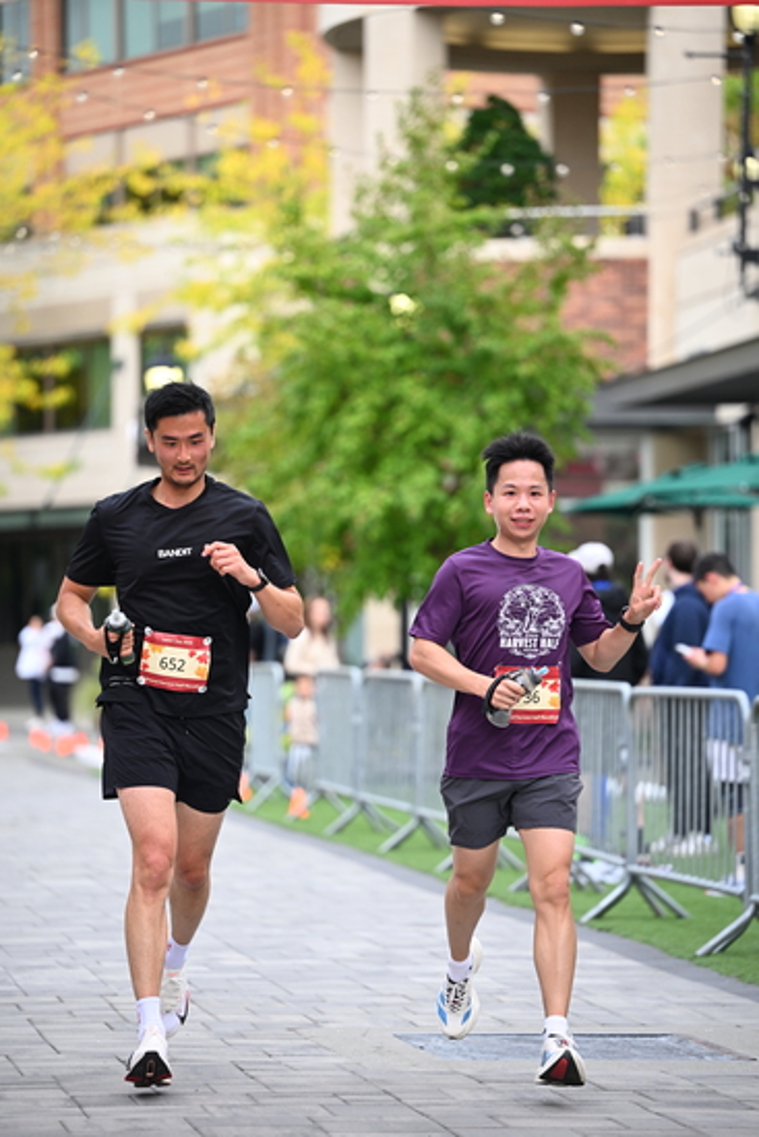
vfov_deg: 14.6
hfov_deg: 9.8
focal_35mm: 140
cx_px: 380
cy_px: 568
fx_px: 4424
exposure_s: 1/1250
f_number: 2.8
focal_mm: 140
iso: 640
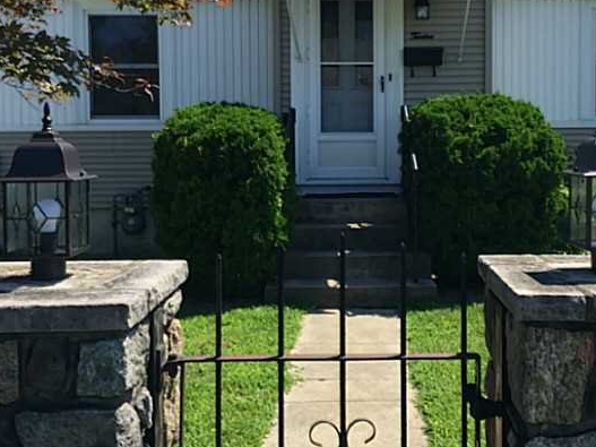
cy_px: 161
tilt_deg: -5.0
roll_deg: -0.6
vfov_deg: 32.7
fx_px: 757
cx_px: 368
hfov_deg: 42.7
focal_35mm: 44
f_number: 2.2
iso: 32
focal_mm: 4.15
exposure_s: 1/989
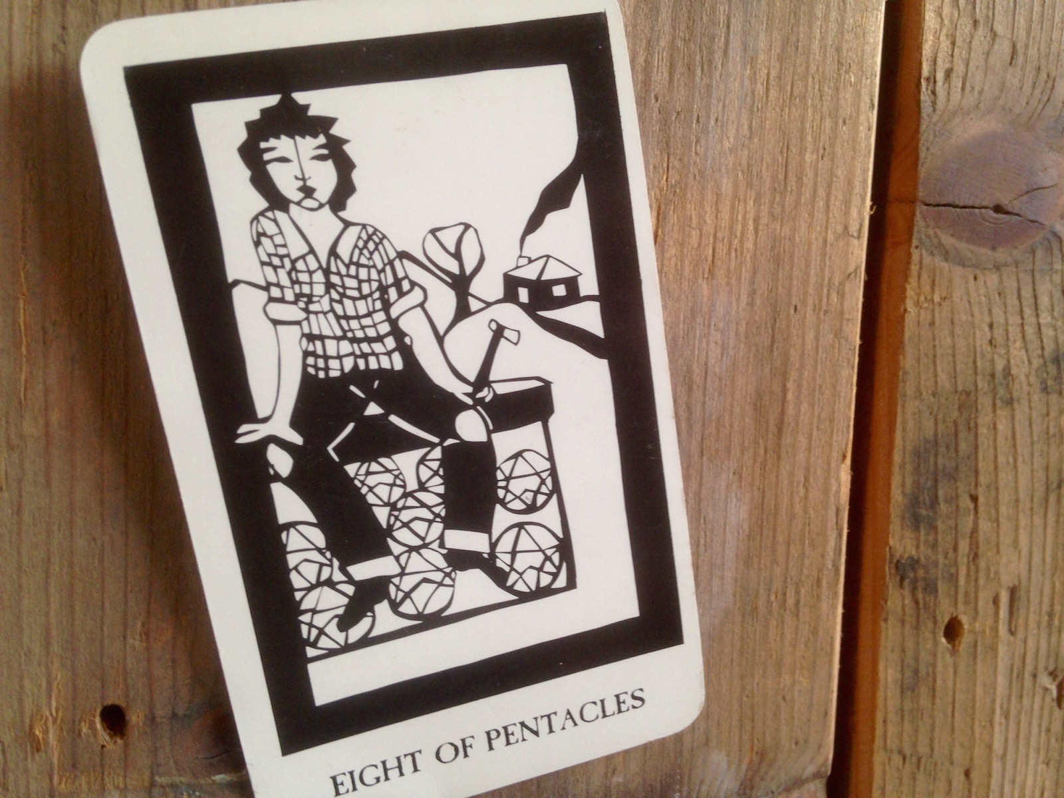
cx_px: 532
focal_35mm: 33
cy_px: 399
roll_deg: -1.6
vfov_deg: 42.9
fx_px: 1014
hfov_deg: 55.4
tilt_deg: -6.3
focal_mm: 4.12
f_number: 2.4
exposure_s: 1/20
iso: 80
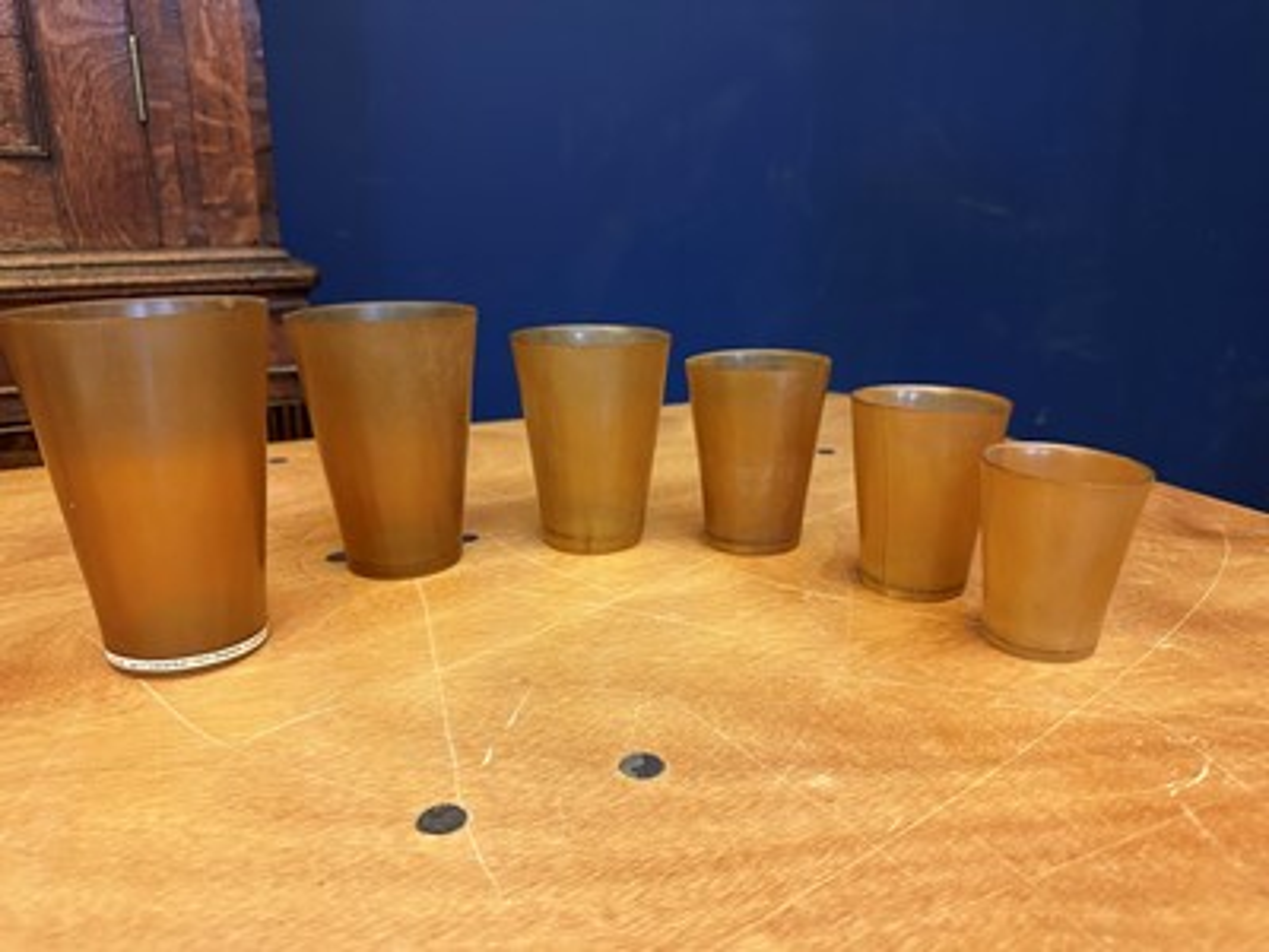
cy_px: 476
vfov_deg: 56.8
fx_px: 880
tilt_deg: -17.2
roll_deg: +0.4
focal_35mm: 24
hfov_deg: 71.6
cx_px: 634
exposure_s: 1/50
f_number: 1.78
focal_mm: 6.86
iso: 320
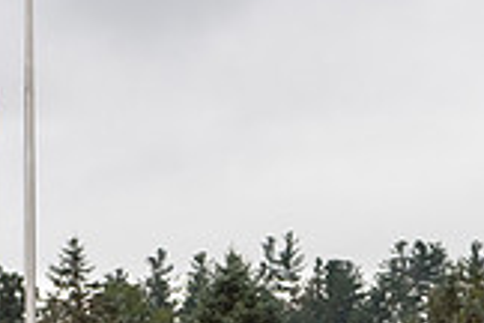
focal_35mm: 232
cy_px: 522
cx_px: 394
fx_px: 3119
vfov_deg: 5.8
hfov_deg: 8.9
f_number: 5.6
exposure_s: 1/3200
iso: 640
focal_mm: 65
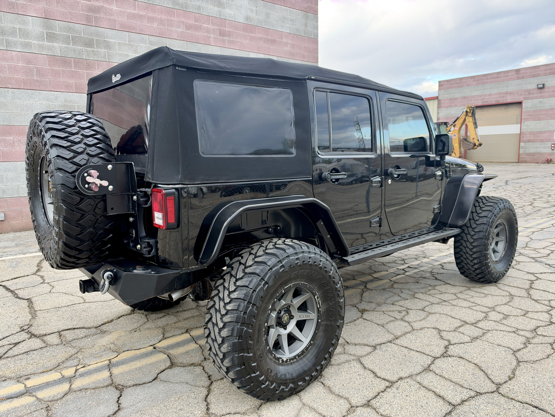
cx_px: 278
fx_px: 385
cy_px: 208
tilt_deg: -7.1
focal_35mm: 24
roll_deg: +1.5
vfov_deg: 56.8
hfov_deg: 71.6
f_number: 1.8
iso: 80
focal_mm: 6.93
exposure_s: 1/121
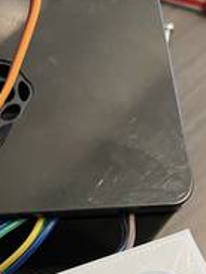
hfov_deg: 17.6
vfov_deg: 22.3
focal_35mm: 81
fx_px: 643
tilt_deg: -71.0
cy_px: 325
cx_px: -18
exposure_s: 1/60
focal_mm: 4.2
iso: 200
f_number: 1.6
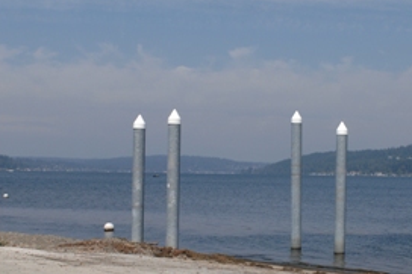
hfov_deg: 27.3
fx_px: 846
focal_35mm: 74
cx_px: 256
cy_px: 158
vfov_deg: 18.4
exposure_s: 1/500
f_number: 11
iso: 200
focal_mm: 28
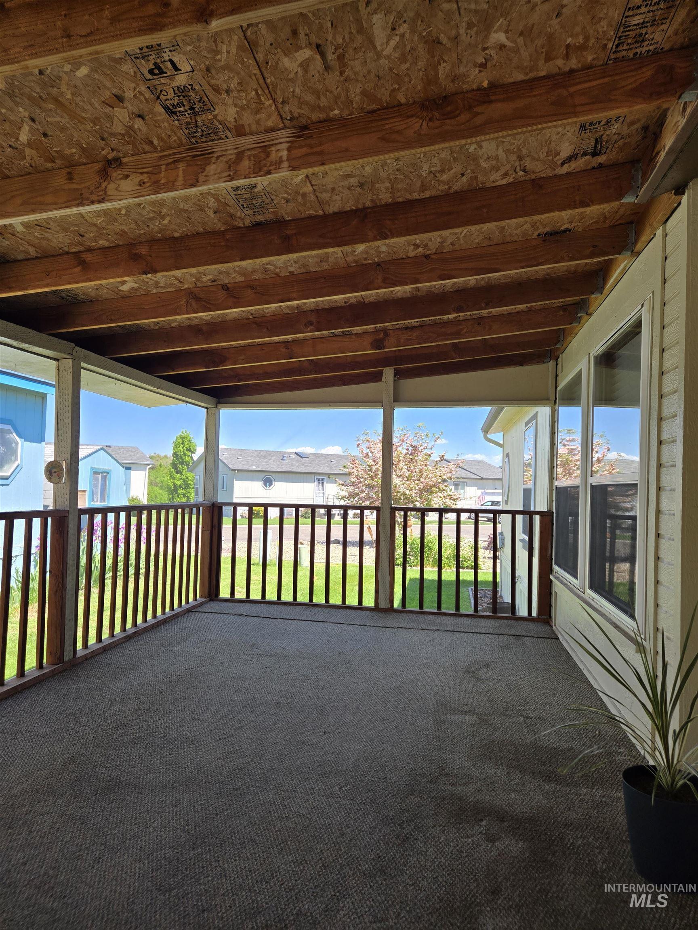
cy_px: 465
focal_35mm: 23
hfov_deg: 58.9
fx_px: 618
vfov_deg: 73.9
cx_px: 349
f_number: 1.8
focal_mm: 5.4
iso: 25
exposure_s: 1/569
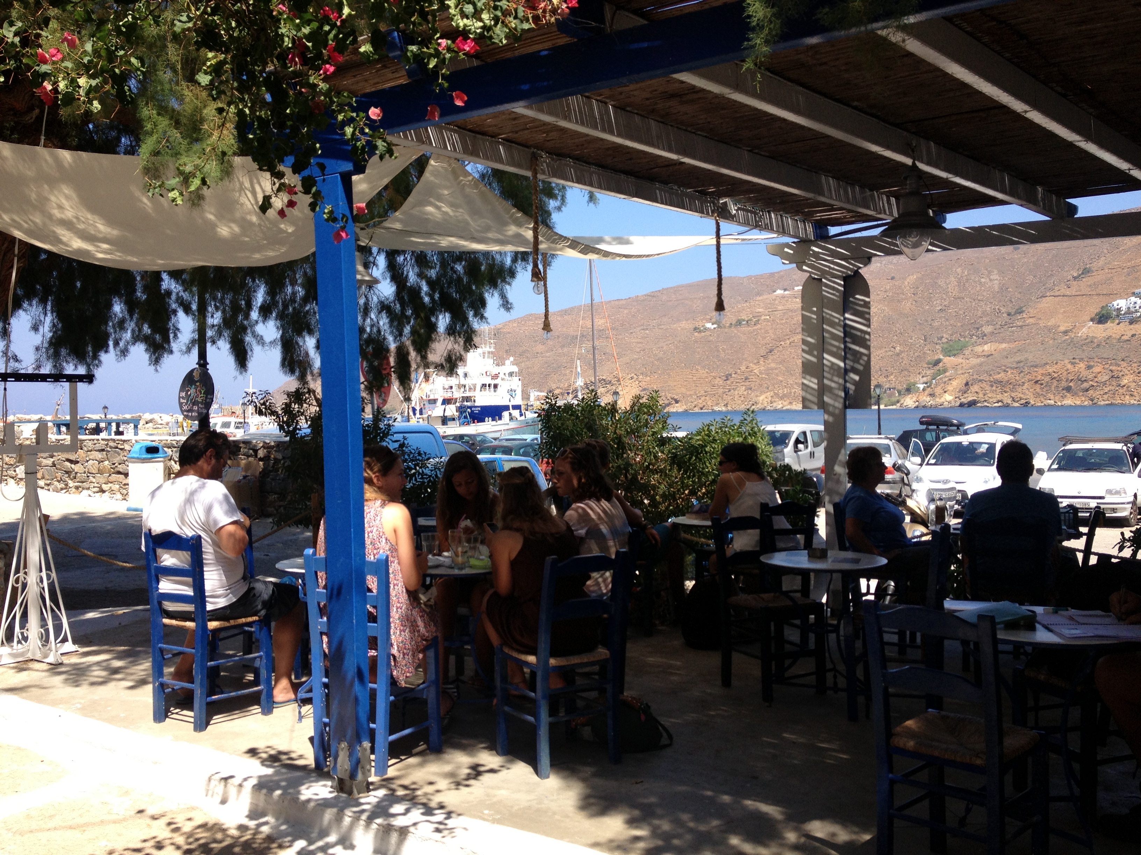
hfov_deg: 52.6
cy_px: 428
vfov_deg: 40.7
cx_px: 570
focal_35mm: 35
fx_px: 1154
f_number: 2.4
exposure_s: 1/951
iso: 50
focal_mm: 4.28
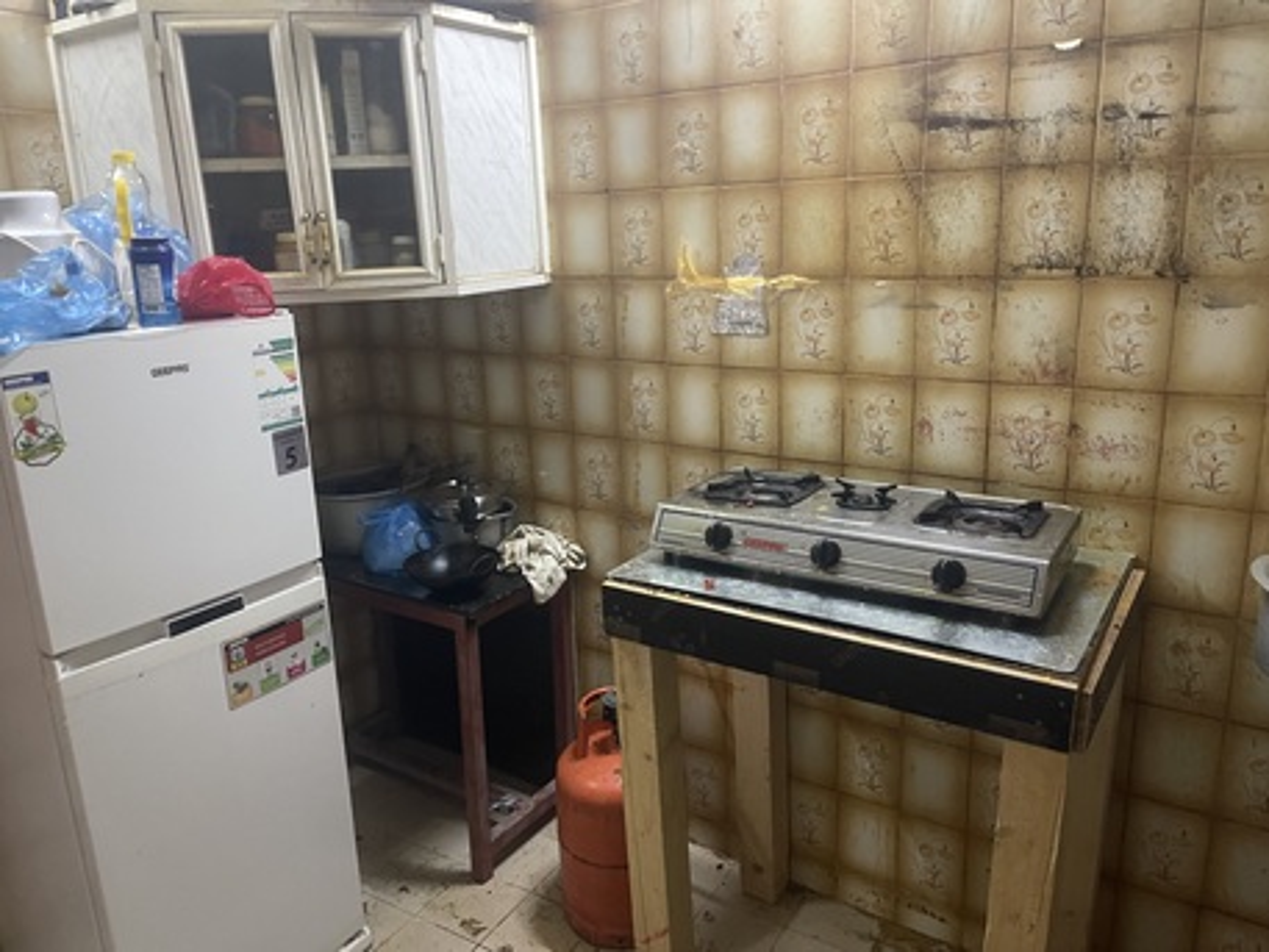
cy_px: 476
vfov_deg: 54.9
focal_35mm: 25
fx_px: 917
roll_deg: +2.4
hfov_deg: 69.4
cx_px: 634
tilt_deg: -14.8
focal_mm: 5.1
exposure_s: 1/30
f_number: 1.6
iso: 500
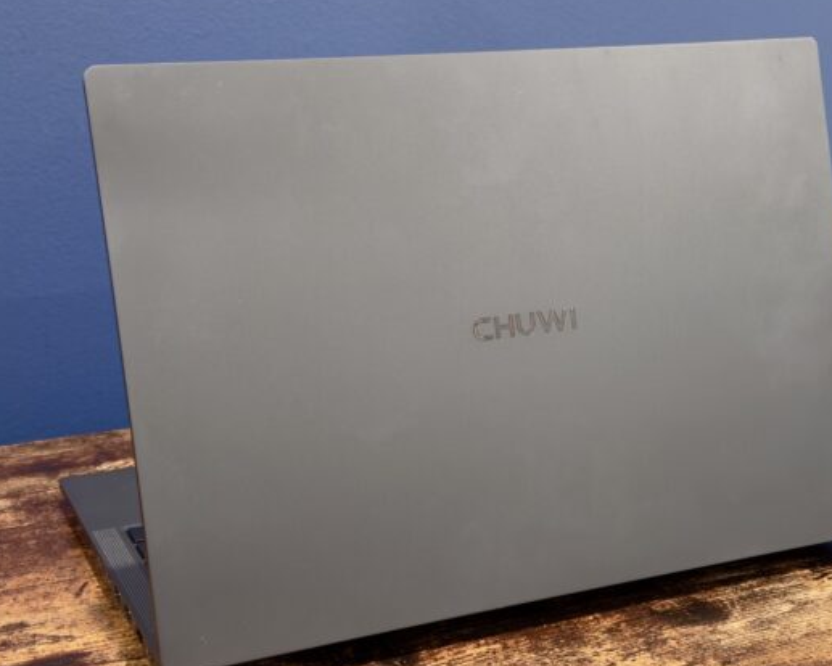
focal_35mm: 58
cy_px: 364
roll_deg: +0.1
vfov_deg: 26.2
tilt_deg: -14.9
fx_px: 1429
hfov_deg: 32.4
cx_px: 483
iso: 400
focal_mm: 6.76
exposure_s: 1/30
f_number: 1.78
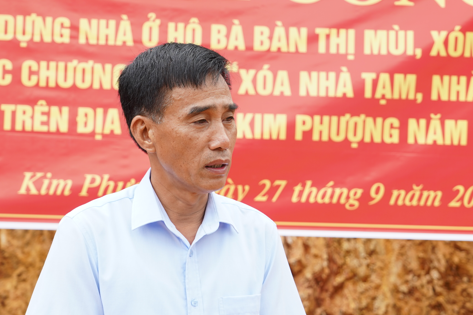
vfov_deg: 14.9
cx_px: 229
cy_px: 160
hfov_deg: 22.1
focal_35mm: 92
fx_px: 1209
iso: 250
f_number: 5.6
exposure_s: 1/200
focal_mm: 52
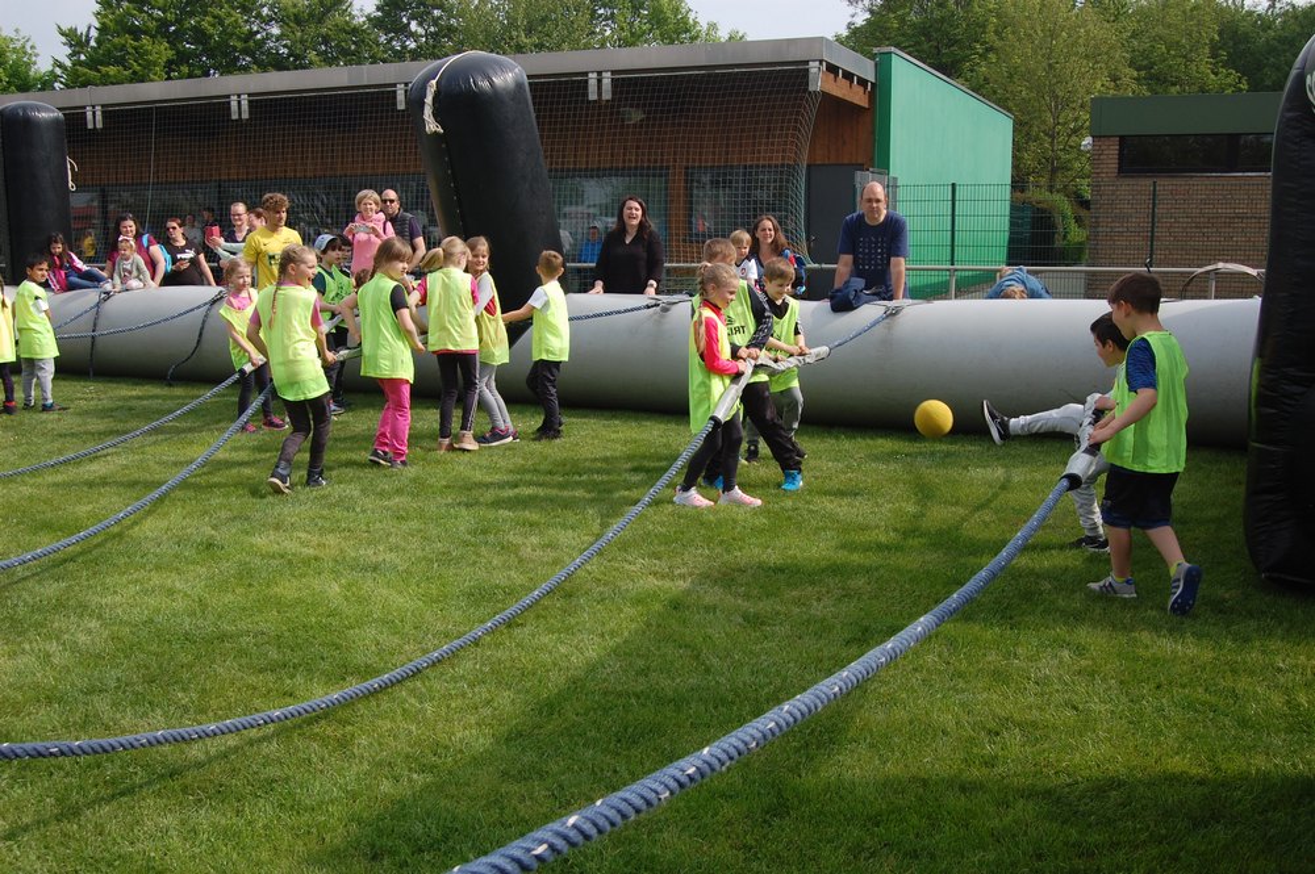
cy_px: 437
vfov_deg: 38.3
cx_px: 658
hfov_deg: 55.1
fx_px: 1259
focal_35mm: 34
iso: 200
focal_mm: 23
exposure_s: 1/250
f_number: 8
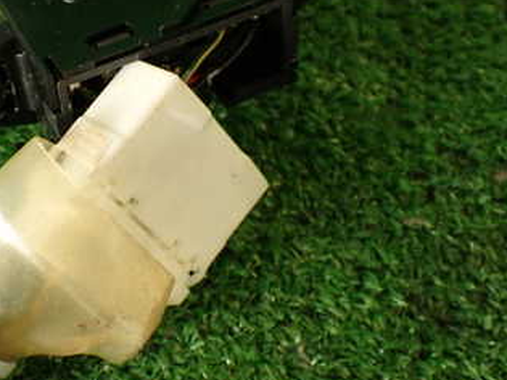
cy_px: 161
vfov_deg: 24.0
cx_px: 93
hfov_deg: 30.8
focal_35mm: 61
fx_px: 893
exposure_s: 1/60
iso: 160
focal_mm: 5.79
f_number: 2.4
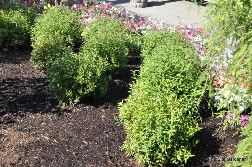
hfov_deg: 38.9
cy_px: 84
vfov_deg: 26.4
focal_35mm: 51
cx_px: 126
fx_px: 357
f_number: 10
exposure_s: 1/100
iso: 200
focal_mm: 34
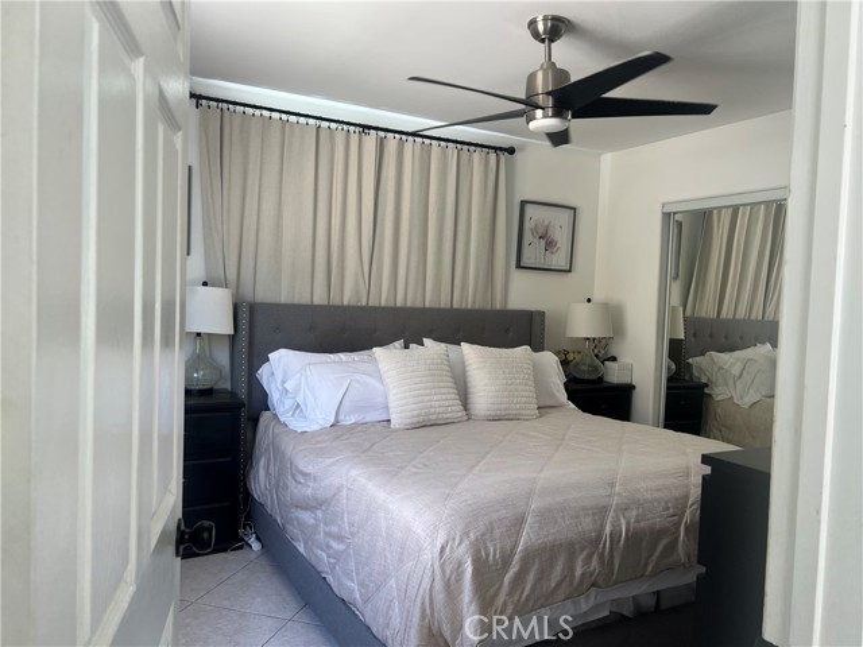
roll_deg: -1.2
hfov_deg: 67.3
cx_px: 432
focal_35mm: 26
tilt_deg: -0.6
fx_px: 648
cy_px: 324
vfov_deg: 53.1
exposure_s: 1/120
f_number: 1.5
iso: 64
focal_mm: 5.7
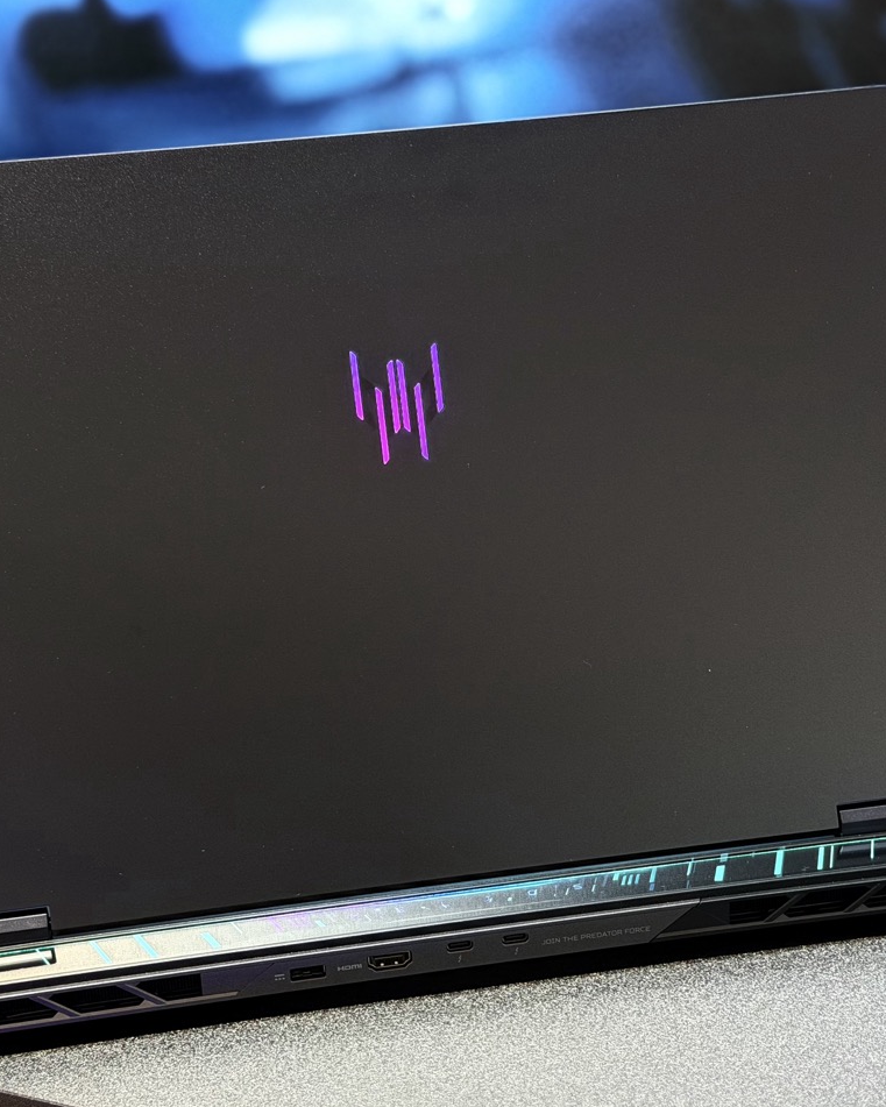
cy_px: 553
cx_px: 396
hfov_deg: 24.2
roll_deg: +3.8
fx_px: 2065
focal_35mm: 63
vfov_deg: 30.0
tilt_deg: -21.8
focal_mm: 6.76
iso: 200
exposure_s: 1/60
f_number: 1.78
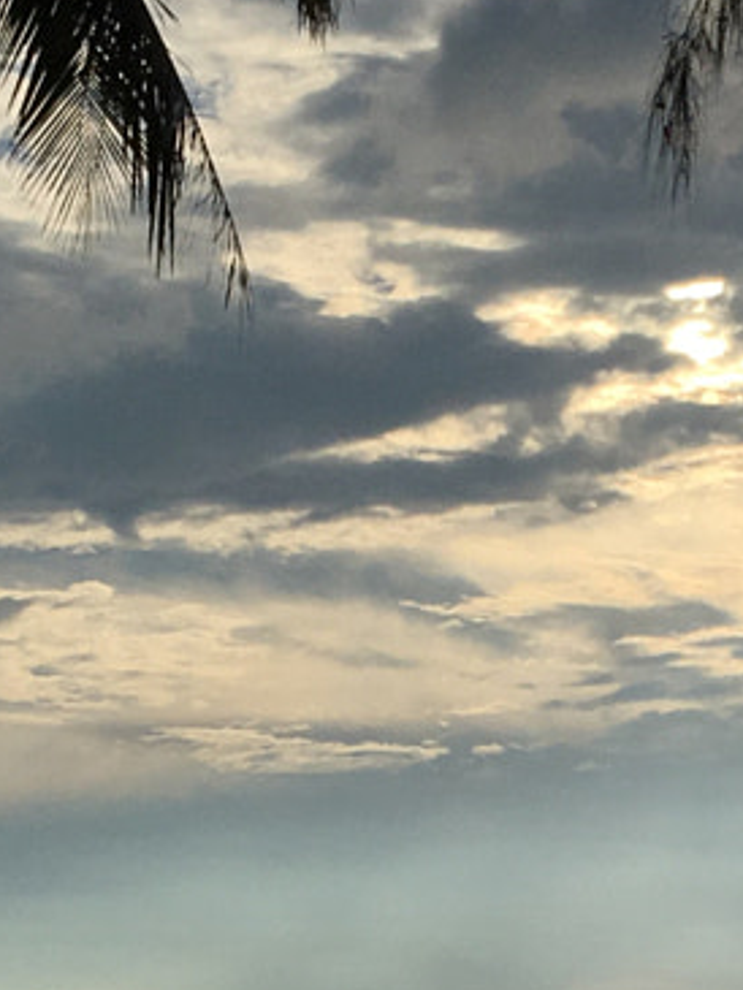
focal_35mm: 127
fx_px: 3632
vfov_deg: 14.9
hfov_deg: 11.6
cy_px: 1223
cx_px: 616
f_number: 2.2
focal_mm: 4.15
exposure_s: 1/8547
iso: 25
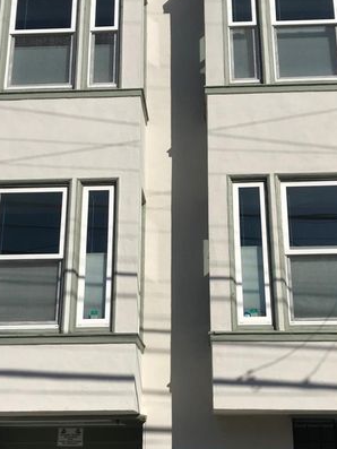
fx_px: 610
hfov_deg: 30.9
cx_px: 183
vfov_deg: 40.2
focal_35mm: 47
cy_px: 274
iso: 20
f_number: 1.8
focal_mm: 3.99
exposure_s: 1/5650
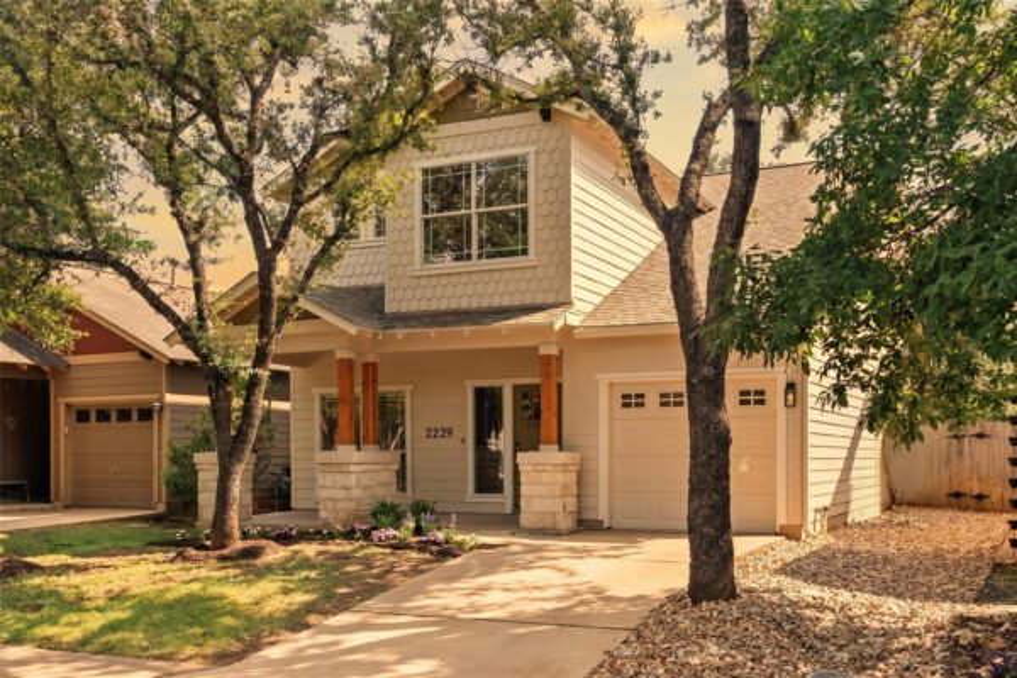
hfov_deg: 76.1
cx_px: 508
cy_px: 339
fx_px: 650
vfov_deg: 55.1
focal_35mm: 23
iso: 200
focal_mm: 23
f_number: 8
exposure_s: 1/6
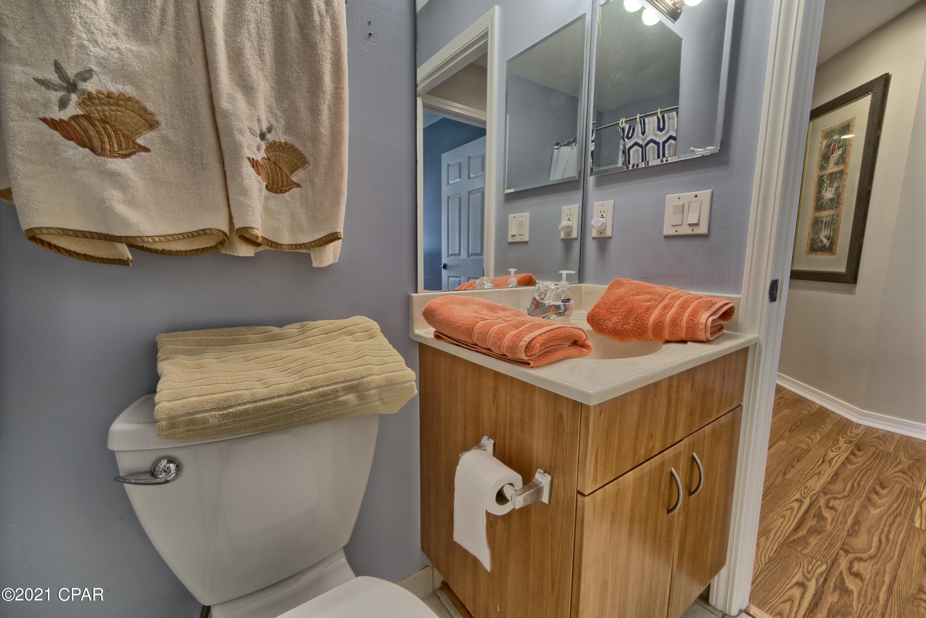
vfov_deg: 81.2
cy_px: 309
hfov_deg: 104.2
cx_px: 463
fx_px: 360
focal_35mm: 14
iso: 200
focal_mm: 14
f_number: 19
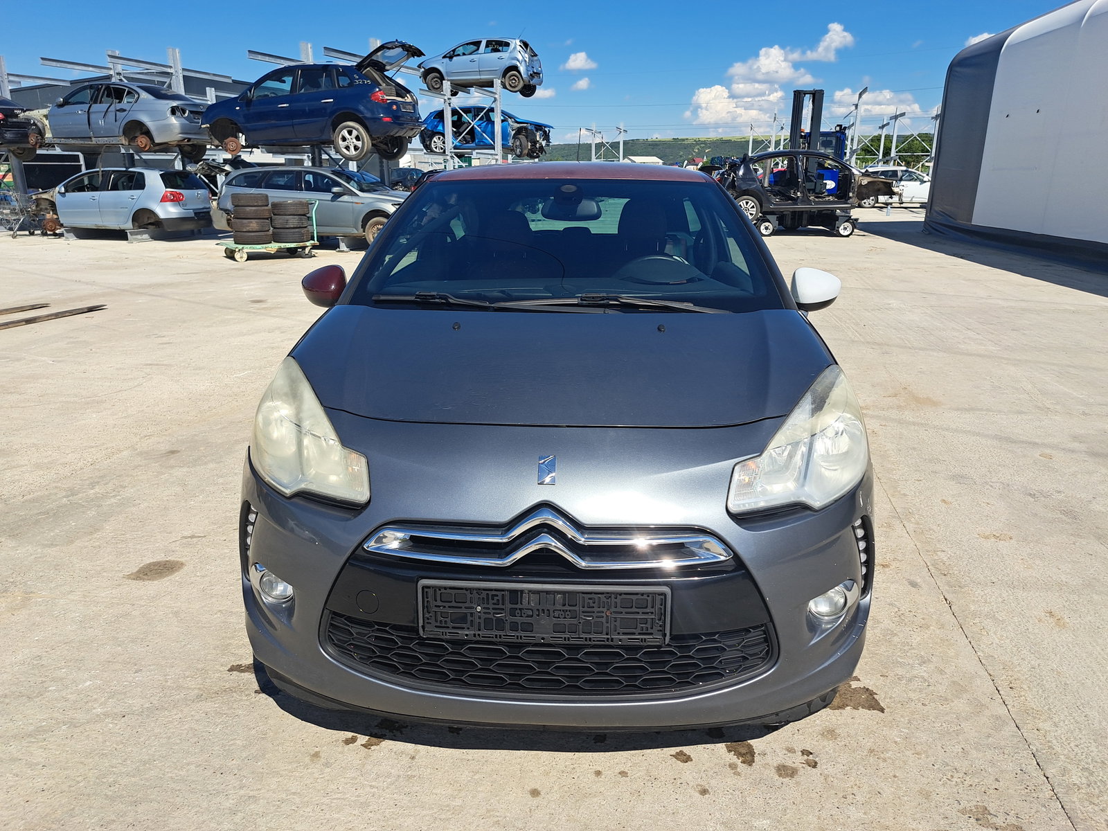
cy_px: 416
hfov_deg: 71.6
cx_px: 554
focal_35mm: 24
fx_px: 768
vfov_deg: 56.8
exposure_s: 1/1203
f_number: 1.8
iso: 50
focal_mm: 5.23
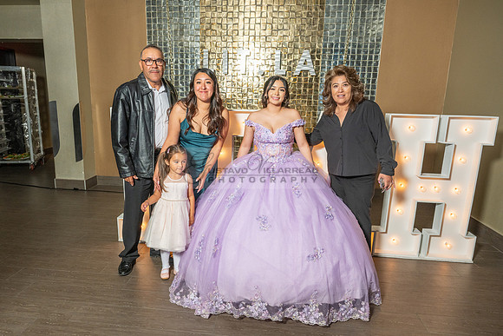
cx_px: 233
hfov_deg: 69.8
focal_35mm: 26
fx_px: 360
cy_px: 180
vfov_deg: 49.9
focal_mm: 24
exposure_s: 1/125
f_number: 5.6
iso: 640
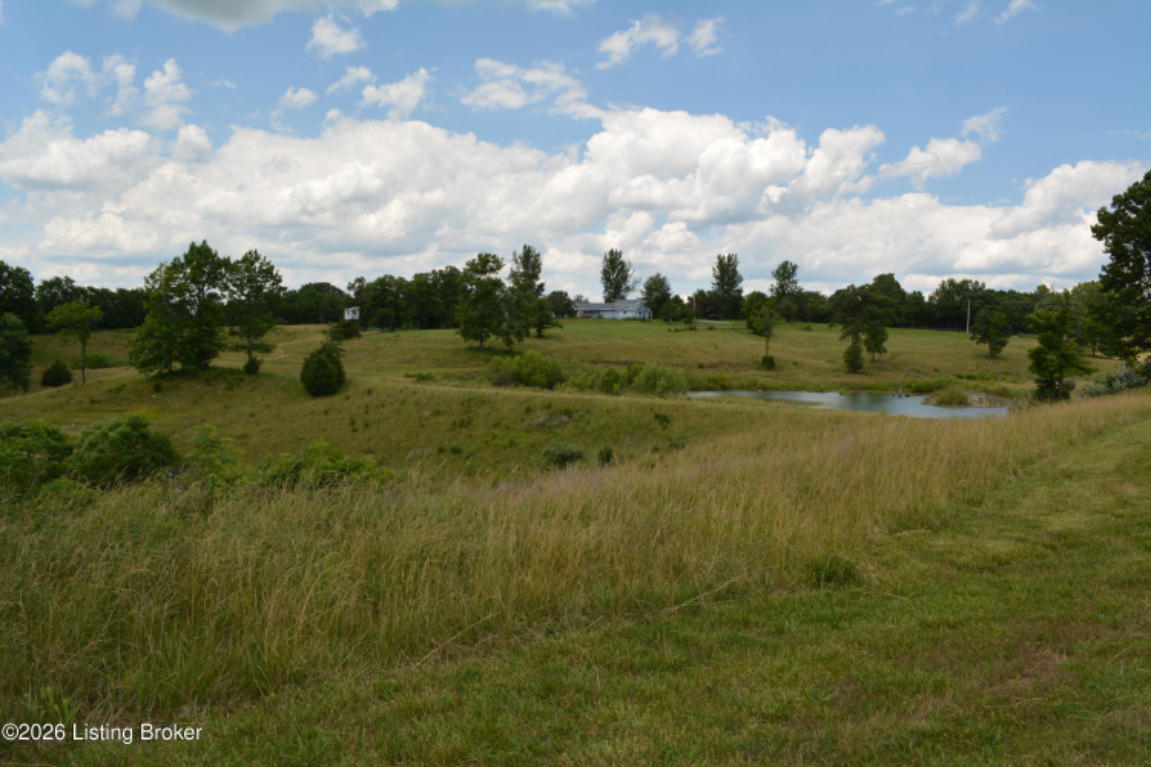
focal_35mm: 27
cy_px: 384
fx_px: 863
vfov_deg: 47.9
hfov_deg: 67.4
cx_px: 576
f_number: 9
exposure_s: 1/200
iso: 100
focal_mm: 18
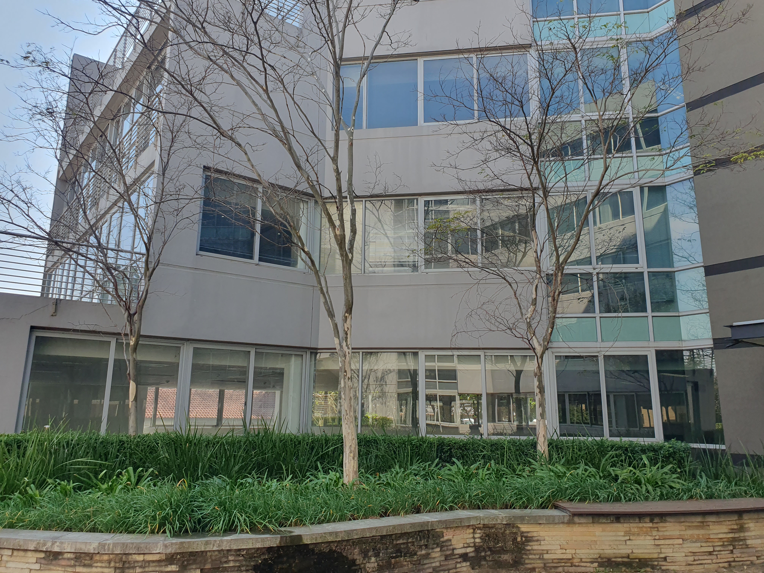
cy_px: 286
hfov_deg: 67.3
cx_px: 382
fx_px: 574
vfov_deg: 53.1
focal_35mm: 26
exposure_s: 1/459
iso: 50
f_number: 2.4
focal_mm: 4.32
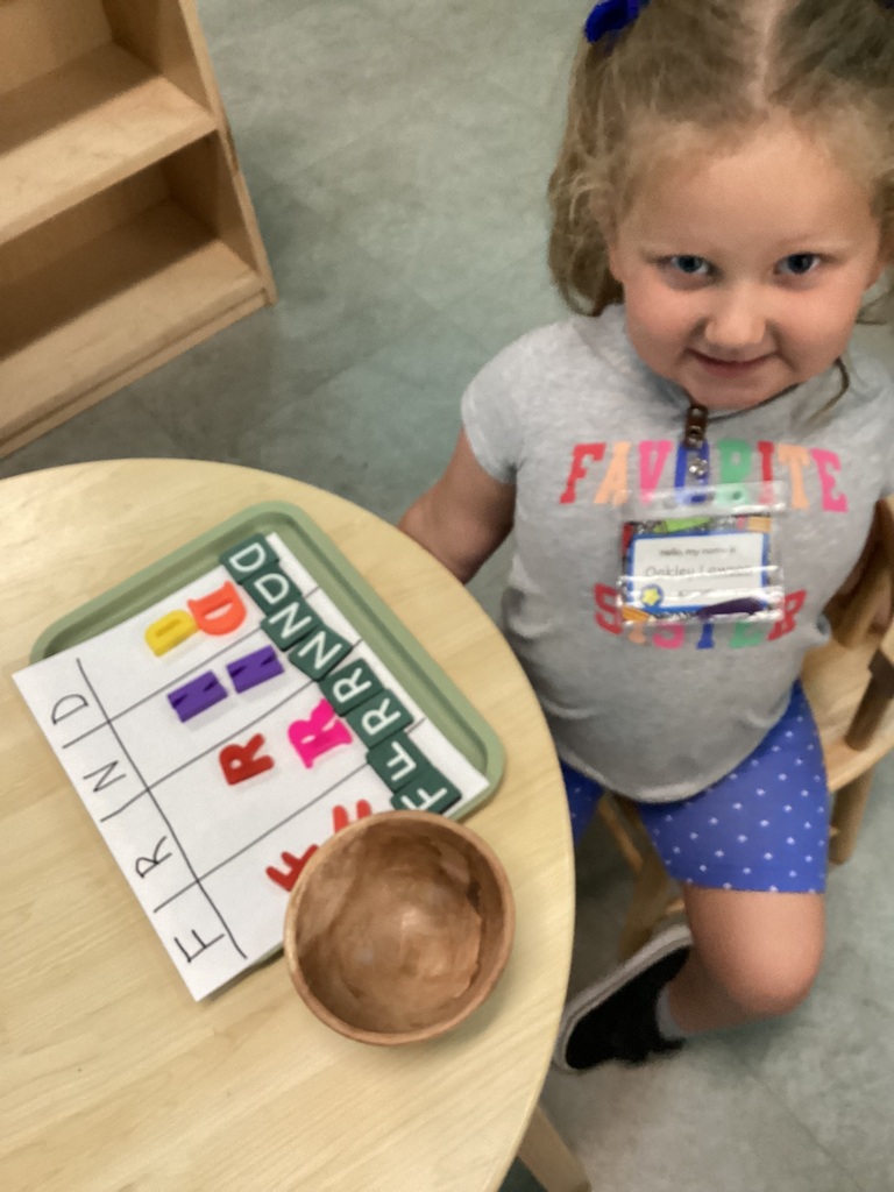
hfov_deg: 45.4
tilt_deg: -55.9
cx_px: 447
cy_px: 596
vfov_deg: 58.4
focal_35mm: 31
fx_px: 1067
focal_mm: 3.3
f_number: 2.4
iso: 400
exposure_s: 1/25
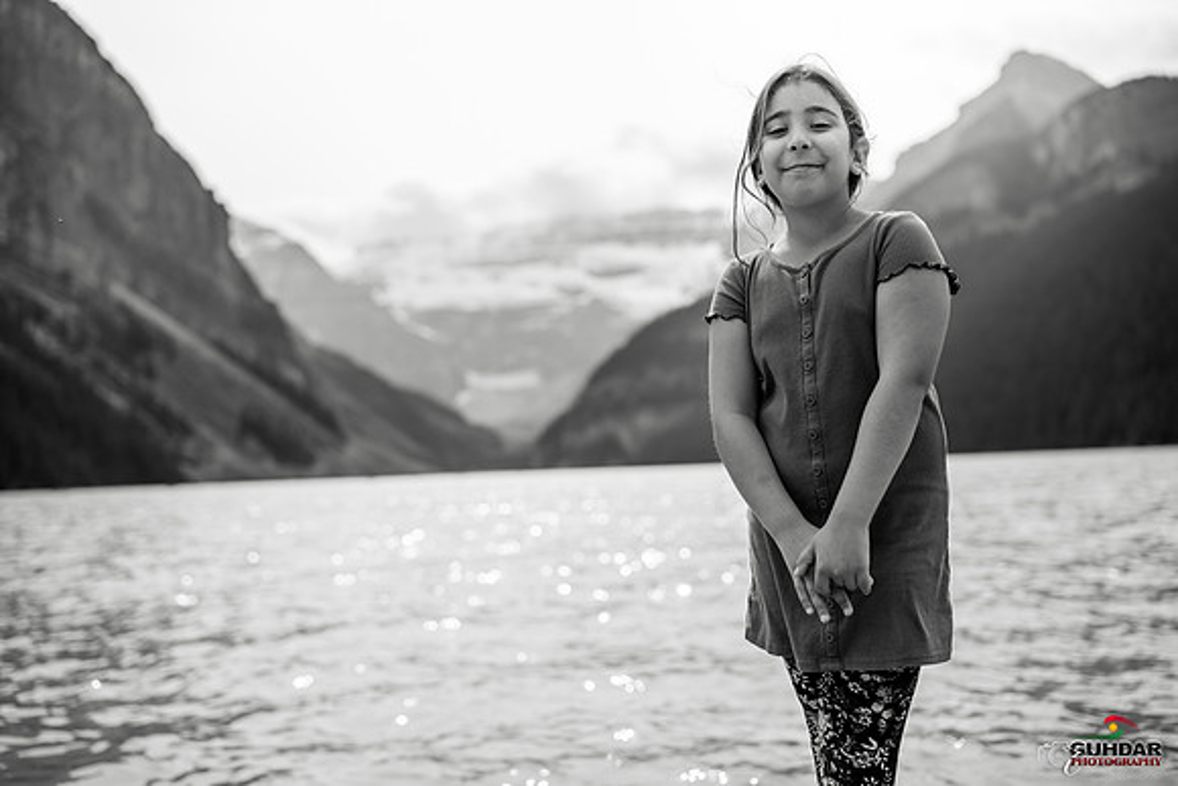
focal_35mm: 35
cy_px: 393
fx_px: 1145
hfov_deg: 54.4
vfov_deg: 37.9
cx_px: 589
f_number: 2
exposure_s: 1/4000
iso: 200
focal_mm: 35
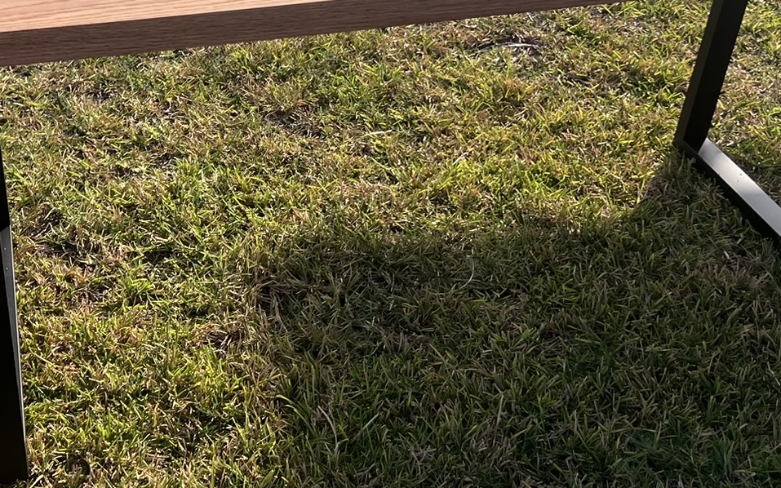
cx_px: 260
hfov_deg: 34.2
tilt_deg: -32.0
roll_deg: -1.8
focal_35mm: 59
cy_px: 120
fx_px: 1256
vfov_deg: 21.8
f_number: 1.5
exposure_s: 1/3460
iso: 50
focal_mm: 5.7
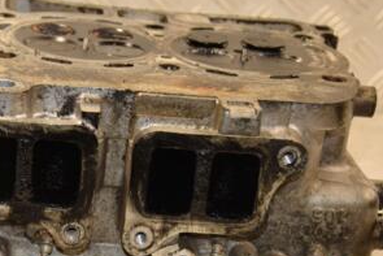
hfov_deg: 15.9
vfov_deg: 10.7
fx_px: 1362
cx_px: 68
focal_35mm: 128
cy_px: 222
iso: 800
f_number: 4.8
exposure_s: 1/125
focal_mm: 42
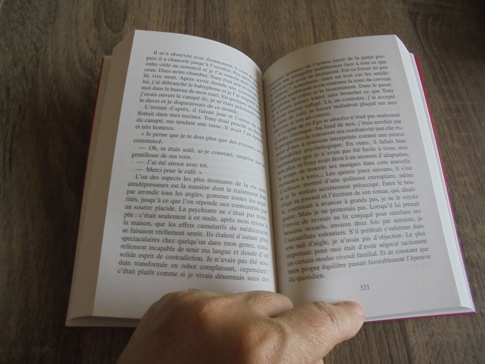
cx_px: 242
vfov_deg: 53.1
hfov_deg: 67.3
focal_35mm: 26
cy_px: 182
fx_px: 364
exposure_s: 1/30
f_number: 3.5
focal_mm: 4.6
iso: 250
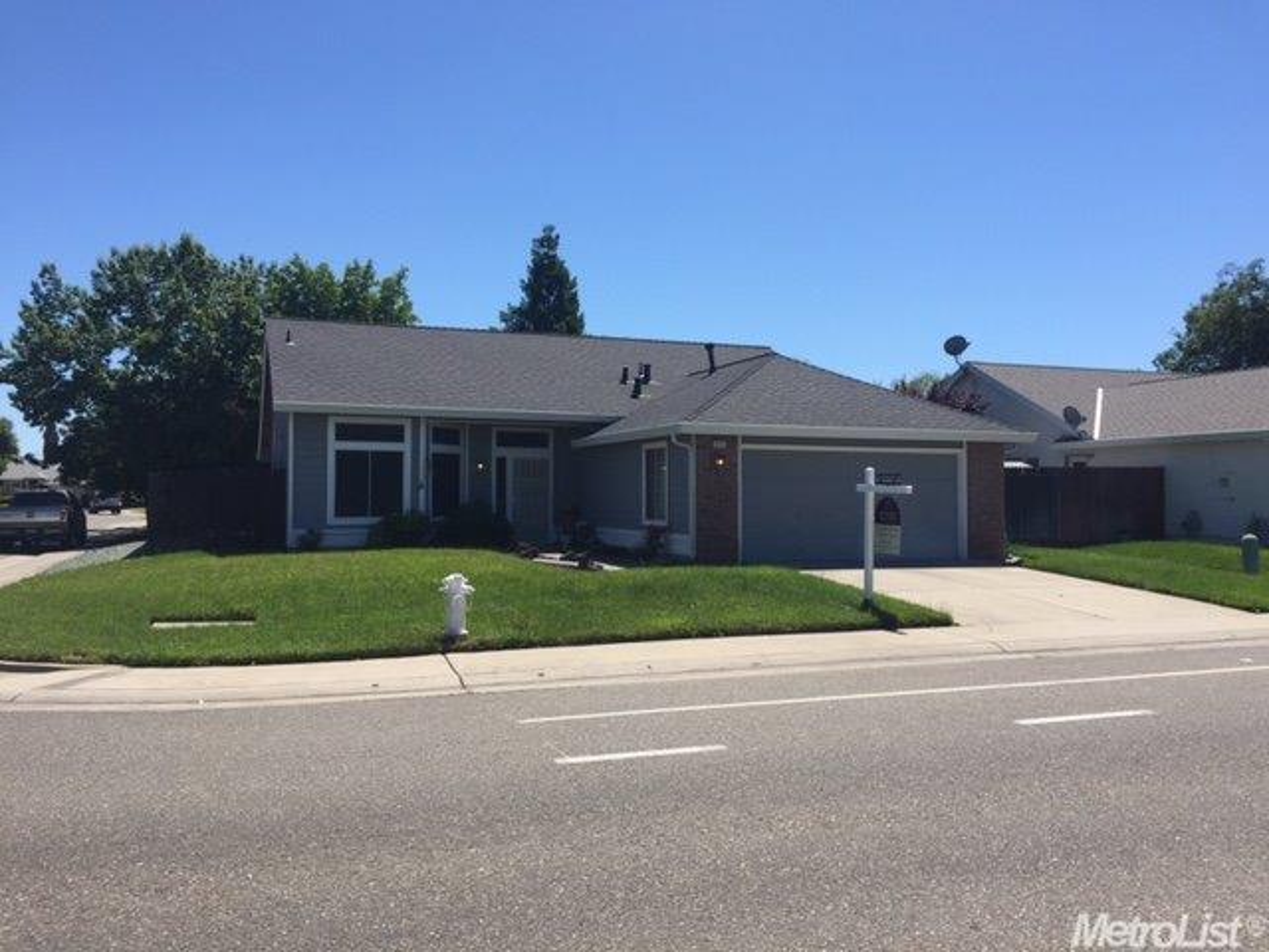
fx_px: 1063
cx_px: 634
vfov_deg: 48.2
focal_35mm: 29
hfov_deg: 61.7
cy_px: 476
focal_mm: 4.15
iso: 32
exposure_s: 1/1799
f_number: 2.2
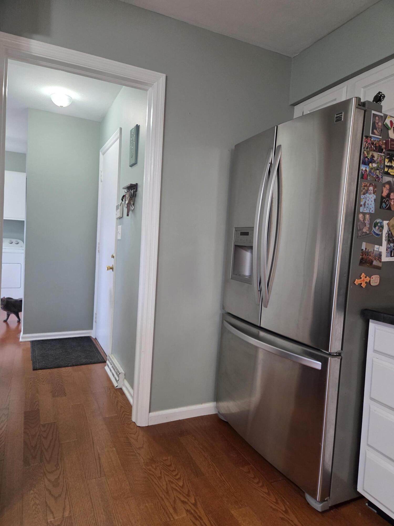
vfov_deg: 73.9
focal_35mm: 23
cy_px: 263
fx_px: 349
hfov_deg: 58.9
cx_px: 197
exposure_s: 1/120
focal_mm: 5.4
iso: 400
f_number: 1.8
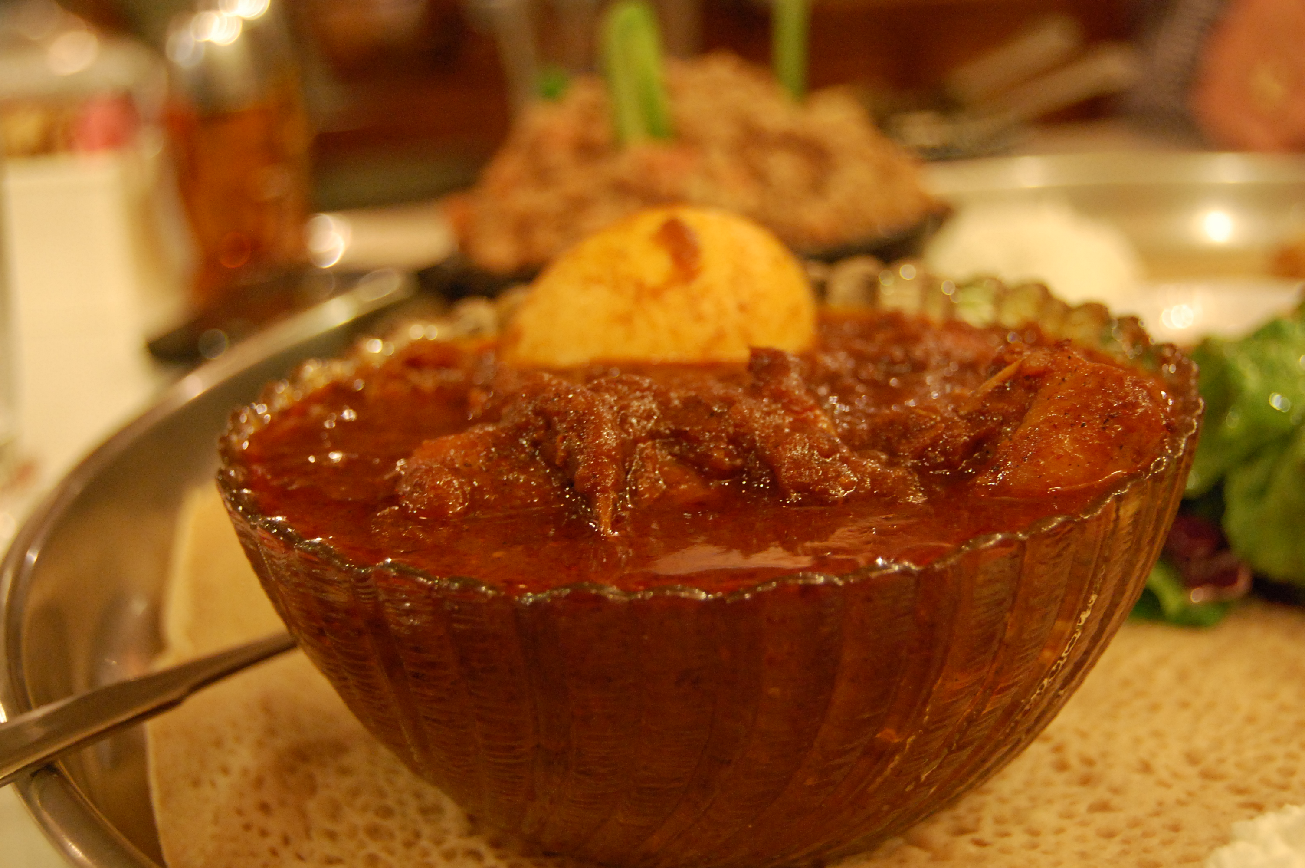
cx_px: 652
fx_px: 2064
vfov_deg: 23.7
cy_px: 434
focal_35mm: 57
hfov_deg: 35.1
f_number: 4.8
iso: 1600
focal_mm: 38
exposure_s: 1/6
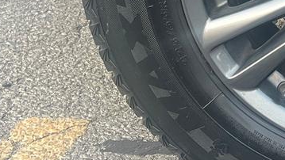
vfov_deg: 11.4
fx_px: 763
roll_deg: -1.8
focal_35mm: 101
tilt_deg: -15.0
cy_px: -99
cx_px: 383
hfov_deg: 19.3
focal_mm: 5.1
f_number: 1.6
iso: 125
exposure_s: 1/79
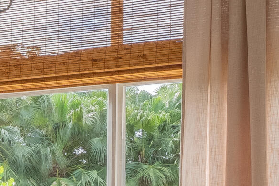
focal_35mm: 123
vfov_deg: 10.5
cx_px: -154
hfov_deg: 15.3
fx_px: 953
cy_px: 334
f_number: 22
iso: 200
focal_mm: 16
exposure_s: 1/12
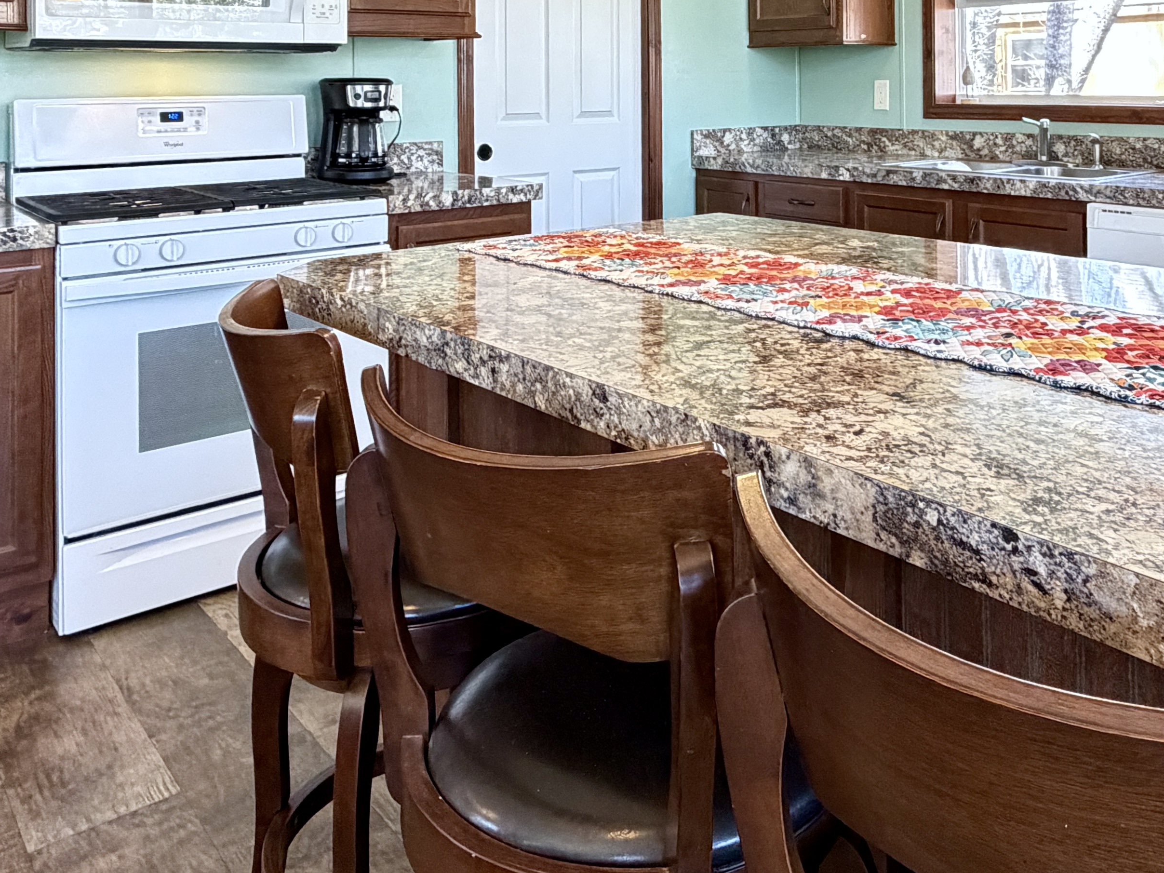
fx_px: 1076
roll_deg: +2.1
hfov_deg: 56.2
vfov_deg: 40.5
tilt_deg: +0.3
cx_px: 716
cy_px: 75
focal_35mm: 32
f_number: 2.2
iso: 500
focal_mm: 2.22
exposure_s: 1/60
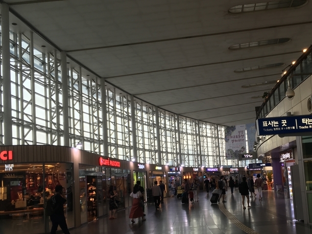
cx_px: 188
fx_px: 342
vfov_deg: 37.4
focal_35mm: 38
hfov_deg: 48.7
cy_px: 150
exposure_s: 1/40
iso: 25
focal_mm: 4.15
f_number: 2.2
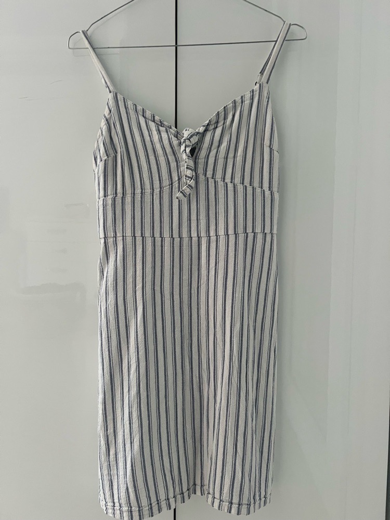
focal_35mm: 26
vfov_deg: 67.3
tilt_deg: -1.6
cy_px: 260
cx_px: 195
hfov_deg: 53.1
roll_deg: -0.7
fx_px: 391
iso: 320
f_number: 1.5
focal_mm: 5.7
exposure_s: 1/60
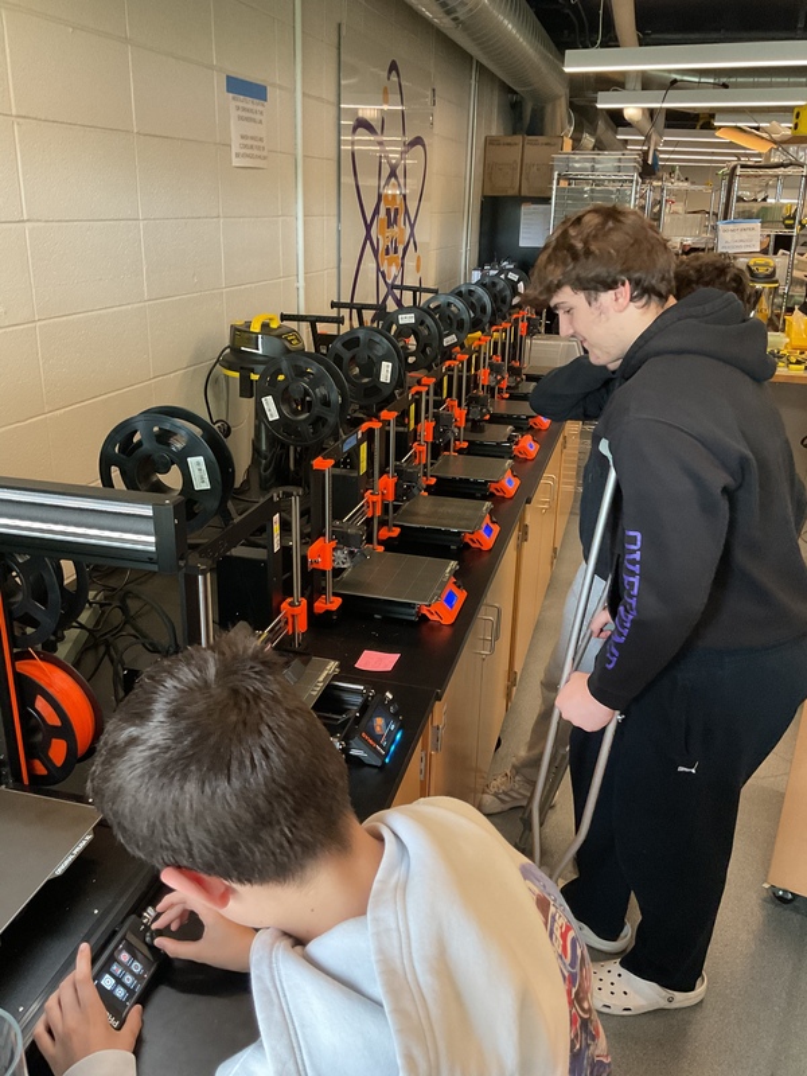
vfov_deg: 61.7
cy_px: 538
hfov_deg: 48.2
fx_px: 901
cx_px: 404
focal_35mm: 29
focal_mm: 3
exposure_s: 1/60
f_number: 1.8
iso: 250
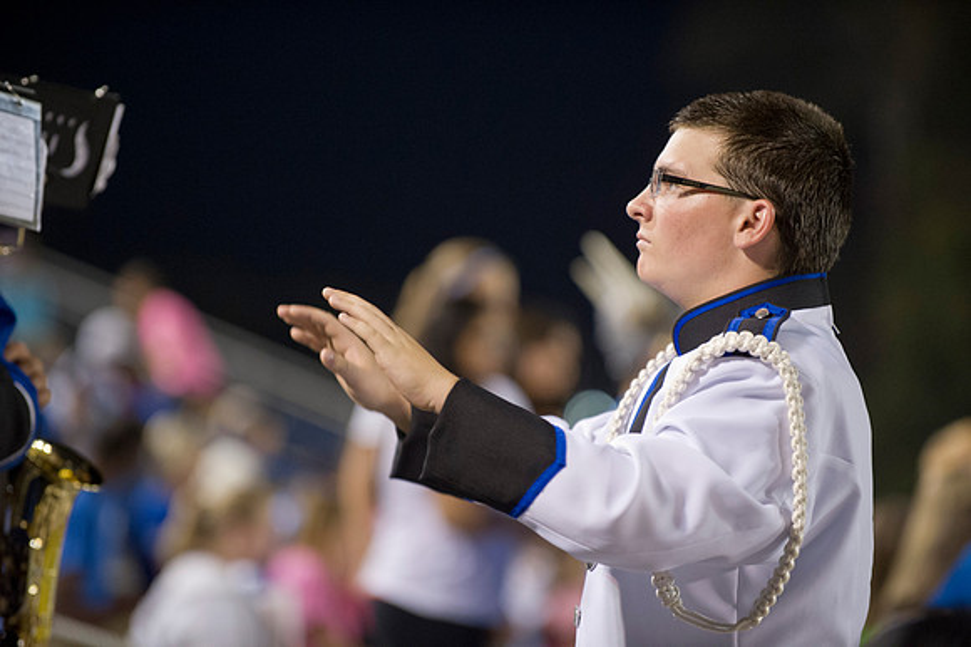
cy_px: 324
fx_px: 5391
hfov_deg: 10.3
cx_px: 486
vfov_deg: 6.9
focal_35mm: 200
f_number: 2.8
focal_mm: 200
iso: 4000
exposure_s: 1/125
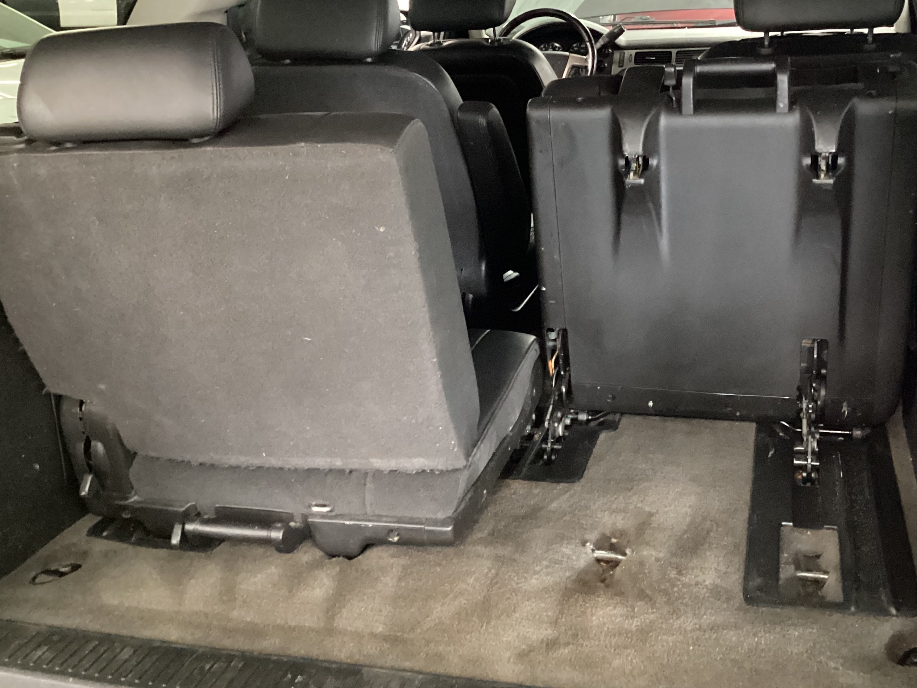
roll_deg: +2.1
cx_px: 512
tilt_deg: -20.9
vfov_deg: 35.9
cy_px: 303
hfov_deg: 46.7
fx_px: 1060
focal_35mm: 40
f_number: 2.4
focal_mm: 3.3
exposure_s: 1/17
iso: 640
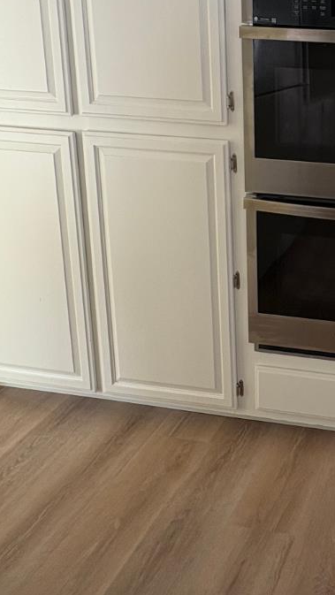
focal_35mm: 34
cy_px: 122
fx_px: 536
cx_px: 420
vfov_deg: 54.2
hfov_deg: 29.1
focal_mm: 2.22
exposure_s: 1/99
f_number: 2.2
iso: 125
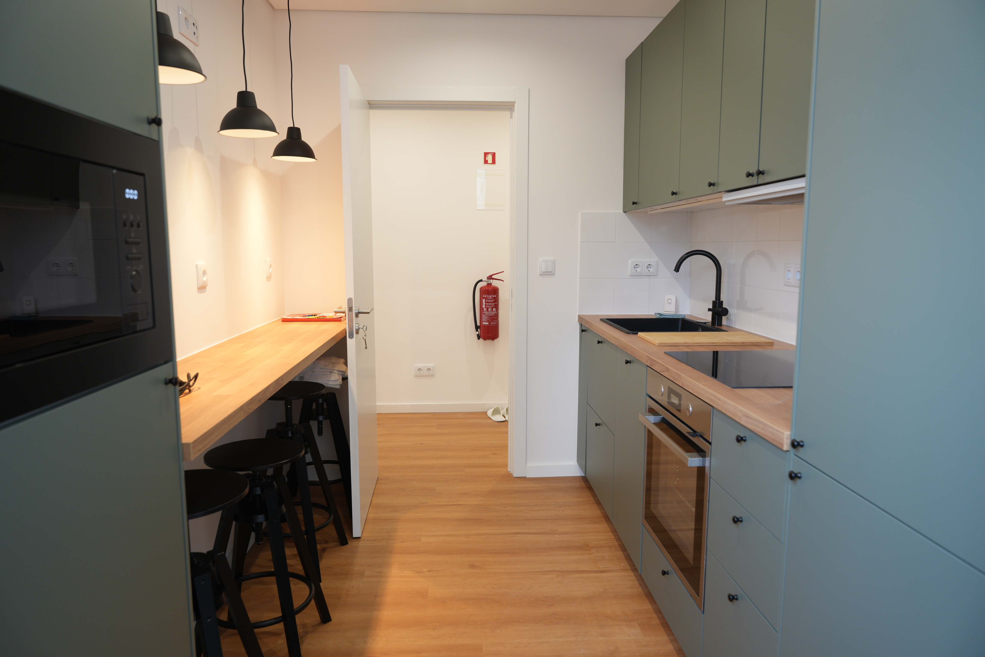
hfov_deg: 73.7
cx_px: 492
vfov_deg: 53.1
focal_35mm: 24
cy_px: 328
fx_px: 657
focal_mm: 24
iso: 500
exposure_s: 1/40
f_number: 4.5
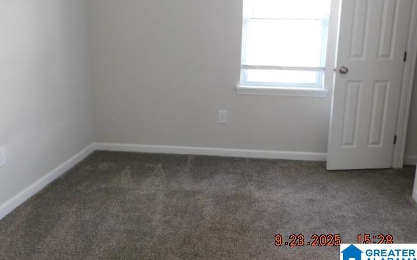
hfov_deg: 59.7
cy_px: 117
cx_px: 209
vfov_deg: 39.4
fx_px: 364
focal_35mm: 32
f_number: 3.2
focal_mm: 5.3
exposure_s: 1/13
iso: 400
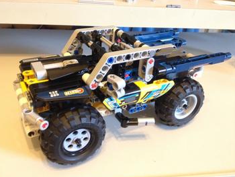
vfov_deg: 39.7
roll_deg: -3.6
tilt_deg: -29.8
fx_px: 245
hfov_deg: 51.3
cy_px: 90
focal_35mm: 36
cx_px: 115
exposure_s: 1/15
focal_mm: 4.28
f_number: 2.4
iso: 400
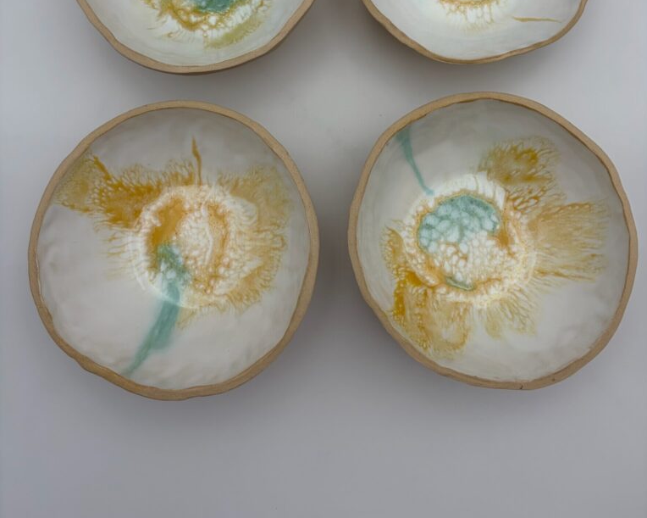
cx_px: 324
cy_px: 118
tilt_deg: -78.6
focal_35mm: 34
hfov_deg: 52.8
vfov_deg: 41.8
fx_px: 651
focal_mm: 5.96
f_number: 1.6
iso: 50
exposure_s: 1/409
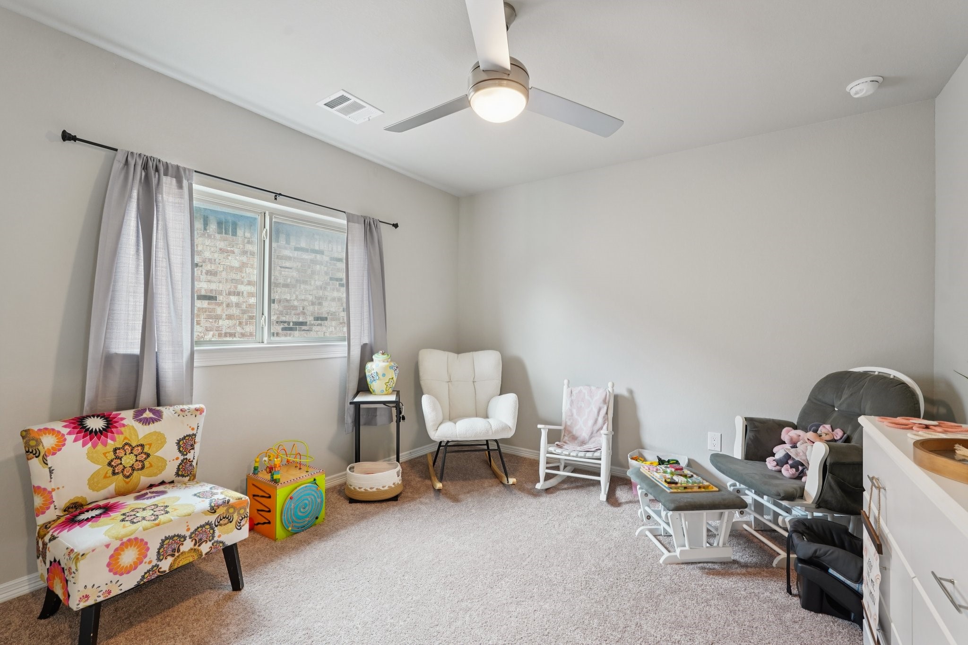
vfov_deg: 73.7
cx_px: 484
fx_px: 430
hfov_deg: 96.7
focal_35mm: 16
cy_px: 322
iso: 400
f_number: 8
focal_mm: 16
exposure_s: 1/8
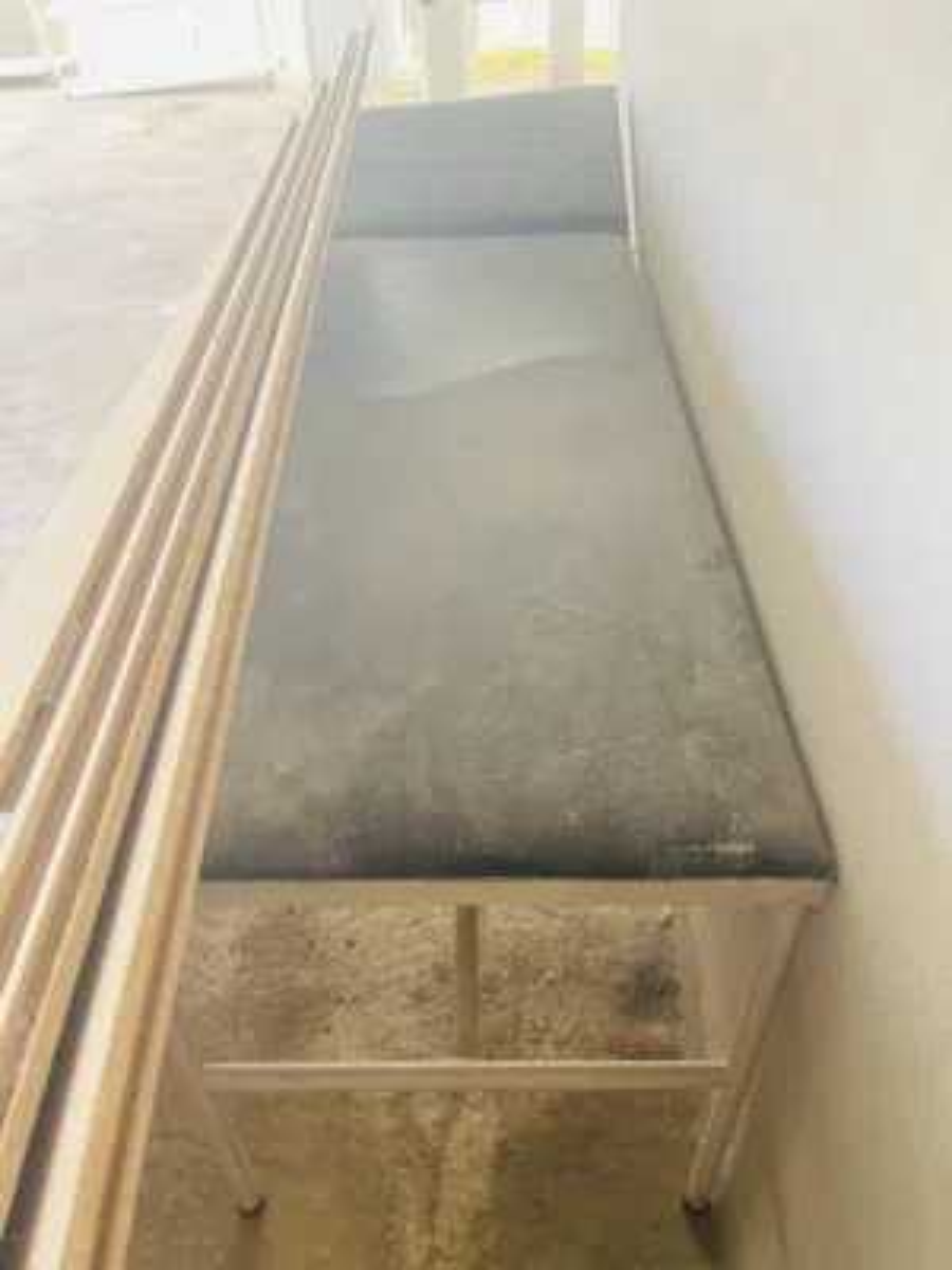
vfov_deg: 67.3
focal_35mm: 26
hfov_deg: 53.1
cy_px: 635
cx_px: 476
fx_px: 953
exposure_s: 1/97
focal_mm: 5.1
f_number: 1.6
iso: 125
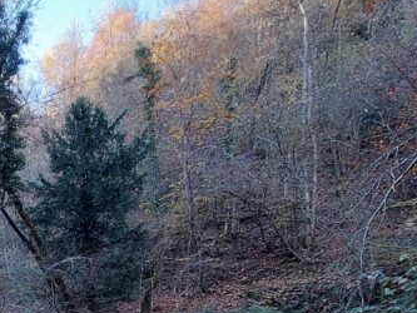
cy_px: 368
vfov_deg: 30.9
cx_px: -61
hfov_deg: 37.5
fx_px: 482
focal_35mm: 40
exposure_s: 1/50
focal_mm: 1.74
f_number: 2.2
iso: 64
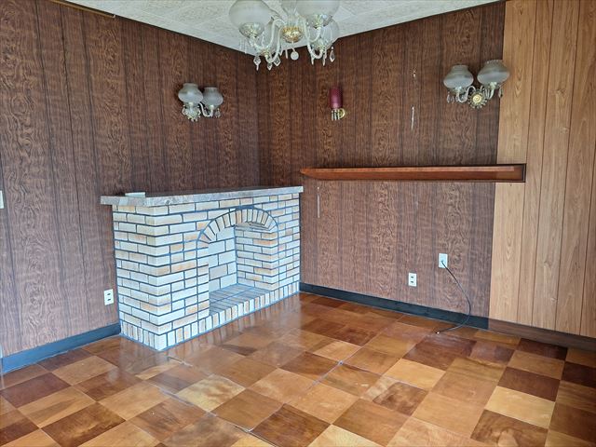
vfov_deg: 58.9
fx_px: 396
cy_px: 224
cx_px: 298
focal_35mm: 23
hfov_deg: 73.9
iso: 125
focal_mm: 5.54
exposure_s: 1/50
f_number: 1.8
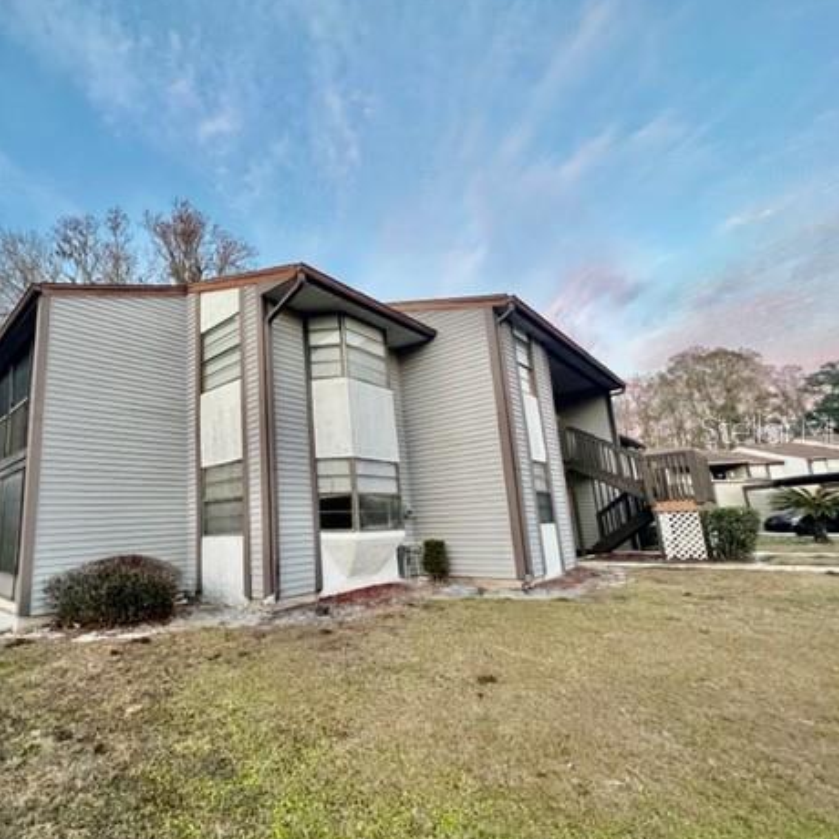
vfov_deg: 87.4
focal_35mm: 16
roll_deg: +2.7
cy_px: 429
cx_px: 288
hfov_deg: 84.8
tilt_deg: +11.3
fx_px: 439
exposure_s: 1/104
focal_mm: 1.57
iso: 250
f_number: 1.8
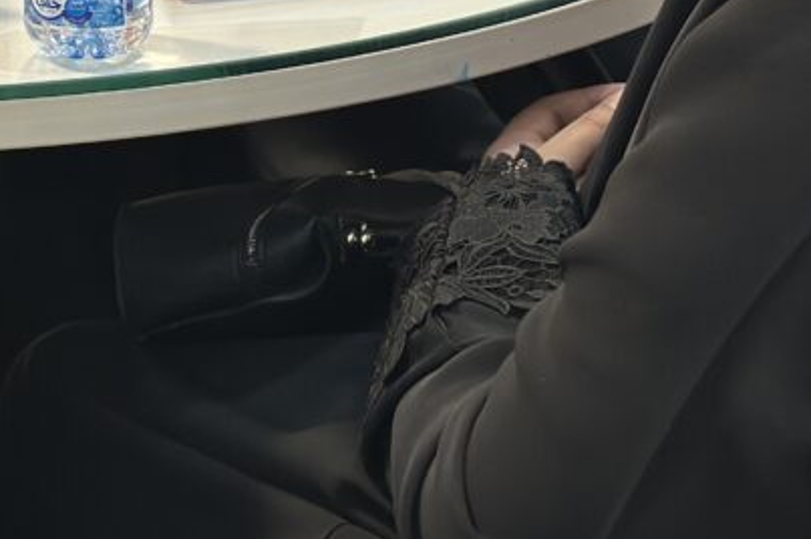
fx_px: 2859
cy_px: 10
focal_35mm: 127
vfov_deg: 10.7
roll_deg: +2.0
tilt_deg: -19.8
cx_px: -2
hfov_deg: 15.8
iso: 125
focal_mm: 6.86
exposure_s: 1/50
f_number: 1.78
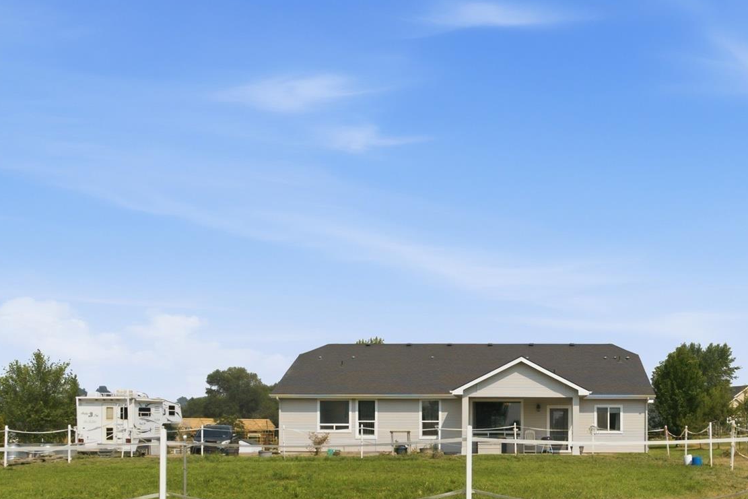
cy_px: 437
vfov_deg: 35.0
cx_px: 500
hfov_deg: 52.1
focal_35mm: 36
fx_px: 748
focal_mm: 16
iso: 250
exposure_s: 1/8000
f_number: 4
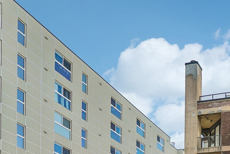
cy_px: 215
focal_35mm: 51
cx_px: 240
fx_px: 326
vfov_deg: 22.8
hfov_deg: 34.6
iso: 100
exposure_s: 1/125
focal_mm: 18
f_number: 8
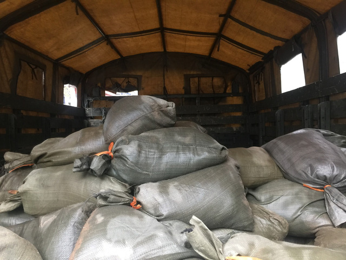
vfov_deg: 48.2
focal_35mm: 29
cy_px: 130
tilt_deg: -0.4
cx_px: 173
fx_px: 290
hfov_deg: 61.7
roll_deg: -1.5
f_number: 2.2
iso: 100
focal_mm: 4.15
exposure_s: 1/17
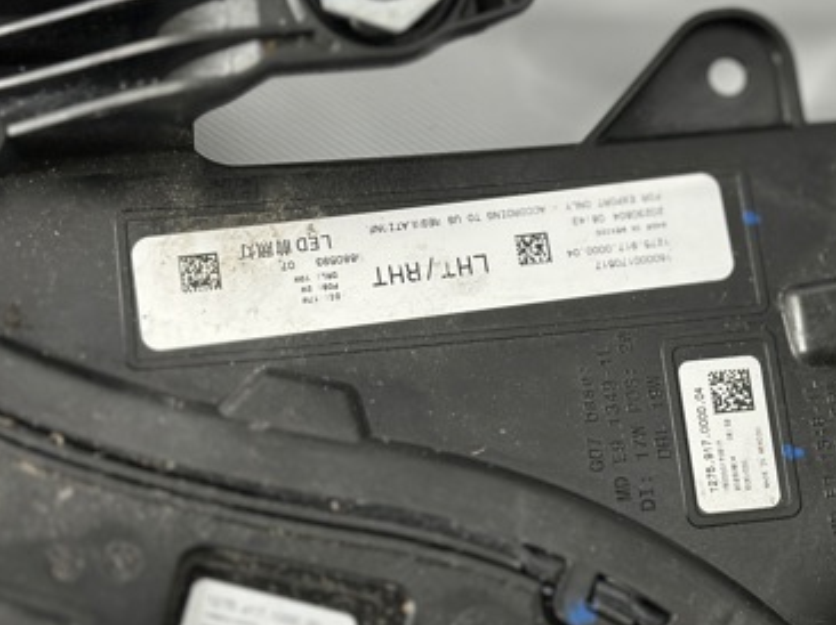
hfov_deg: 23.2
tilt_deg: -89.3
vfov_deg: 17.5
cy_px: 247
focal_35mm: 84
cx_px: 539
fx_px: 2027
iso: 250
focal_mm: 6.86
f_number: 1.78
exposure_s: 1/50
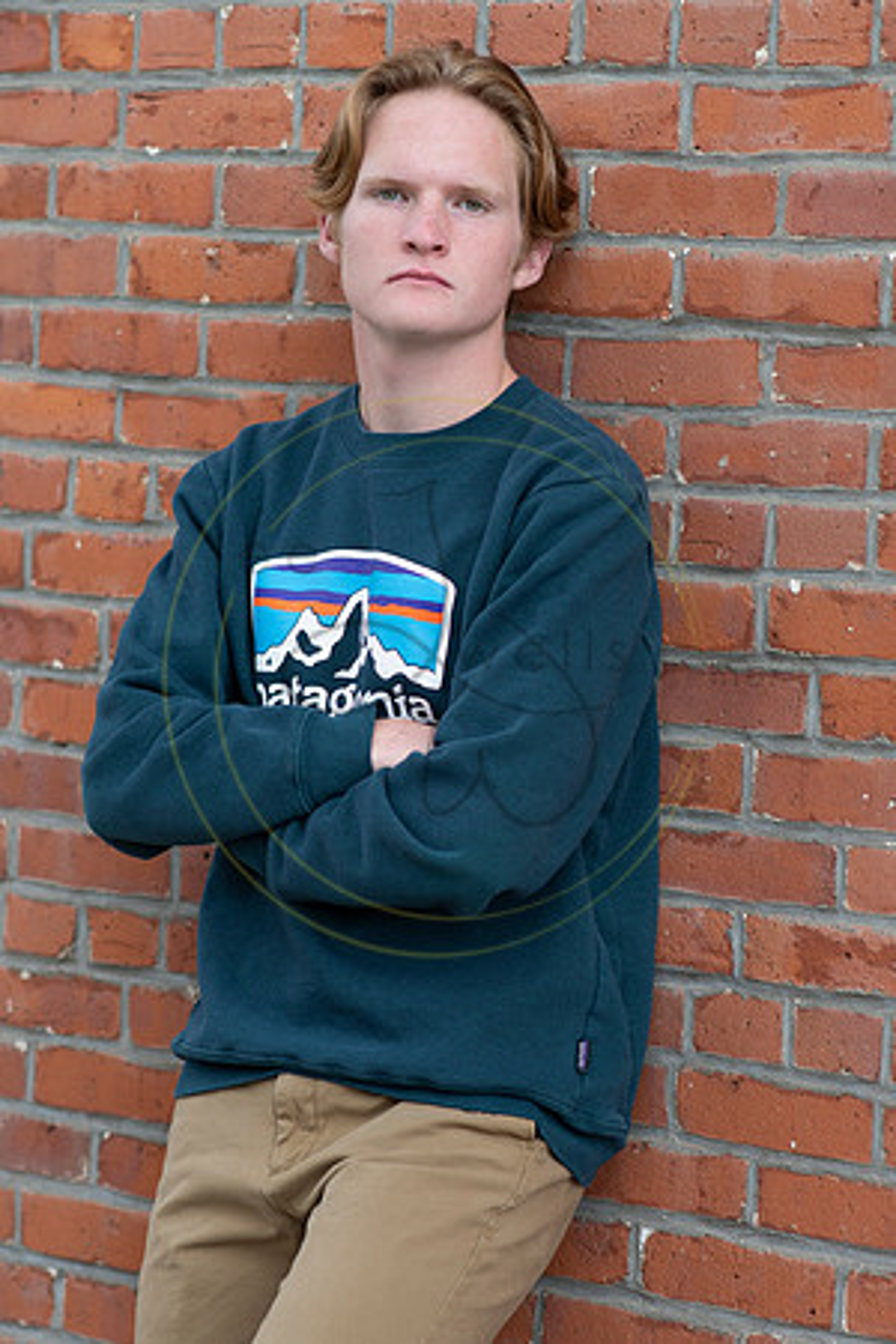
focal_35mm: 127
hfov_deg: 10.8
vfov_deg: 16.1
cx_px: 448
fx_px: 4741
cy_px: 672
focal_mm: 85
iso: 100
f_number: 2.8
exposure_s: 1/200
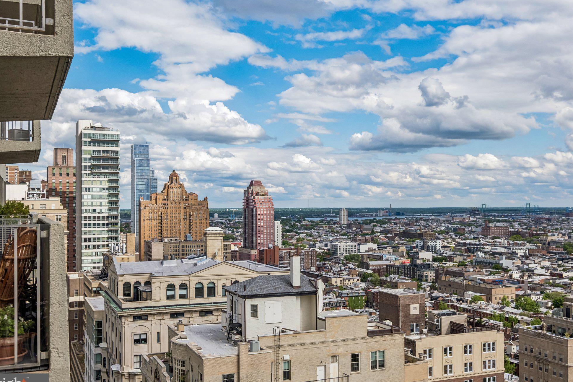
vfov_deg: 35.0
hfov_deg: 50.7
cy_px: 193
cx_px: 286
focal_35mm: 38
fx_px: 605
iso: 250
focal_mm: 24
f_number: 8
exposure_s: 1/800
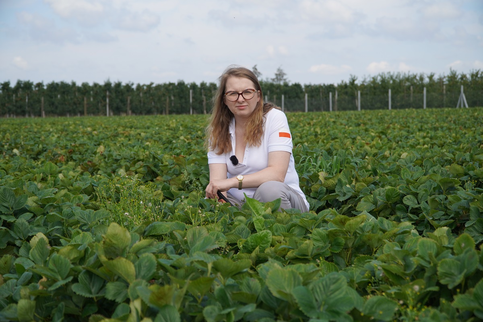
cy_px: 161
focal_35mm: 66
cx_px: 242
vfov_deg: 20.6
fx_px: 885
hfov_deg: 30.5
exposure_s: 1/500
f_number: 4.5
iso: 100
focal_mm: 44
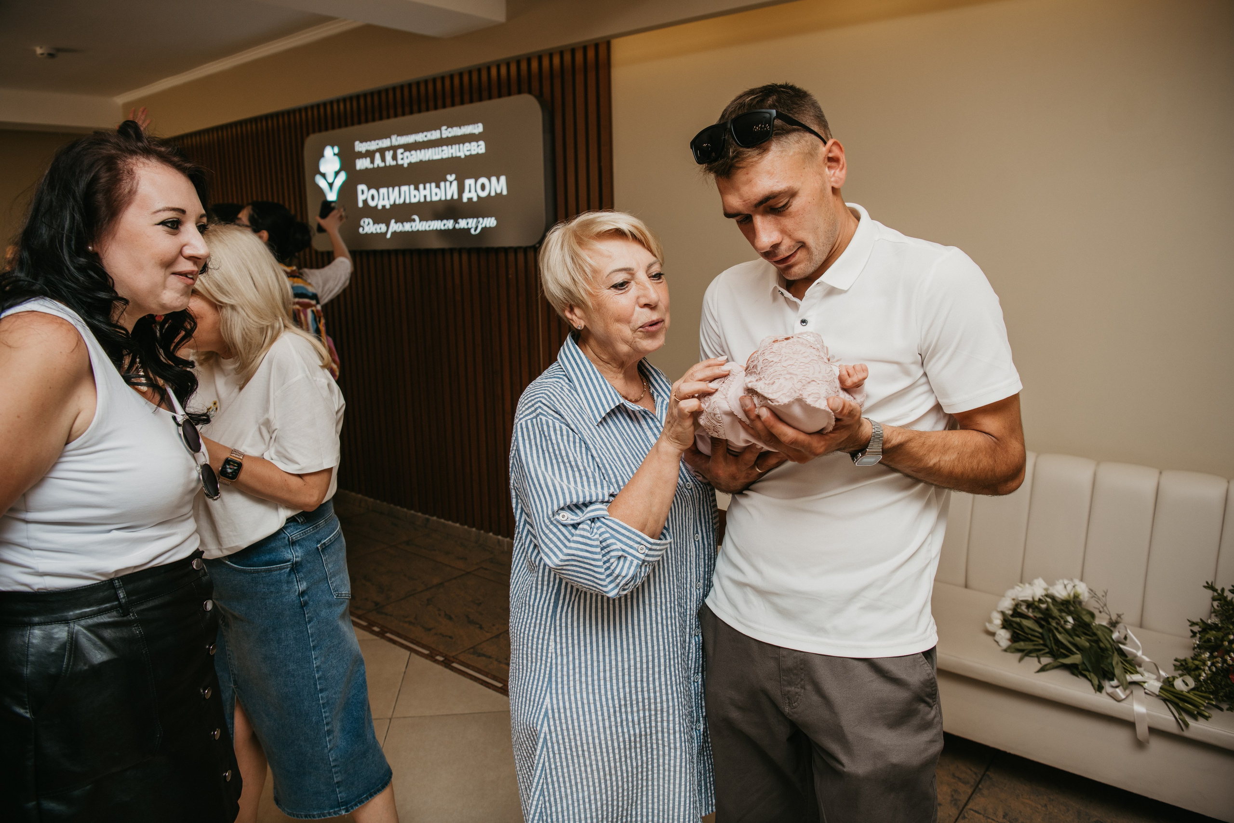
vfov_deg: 53.1
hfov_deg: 73.7
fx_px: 823
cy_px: 412
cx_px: 617
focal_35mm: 24
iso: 100
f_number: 4
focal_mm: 24
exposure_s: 1/160
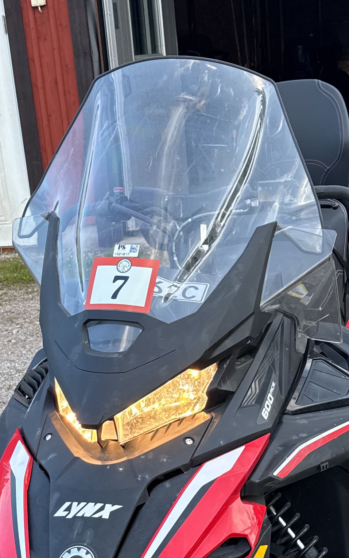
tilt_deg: -17.7
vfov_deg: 30.2
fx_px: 1020
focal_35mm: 67
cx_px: 148
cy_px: 402
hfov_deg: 19.4
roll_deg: +5.5
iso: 64
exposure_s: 1/273
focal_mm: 6.76
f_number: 1.78
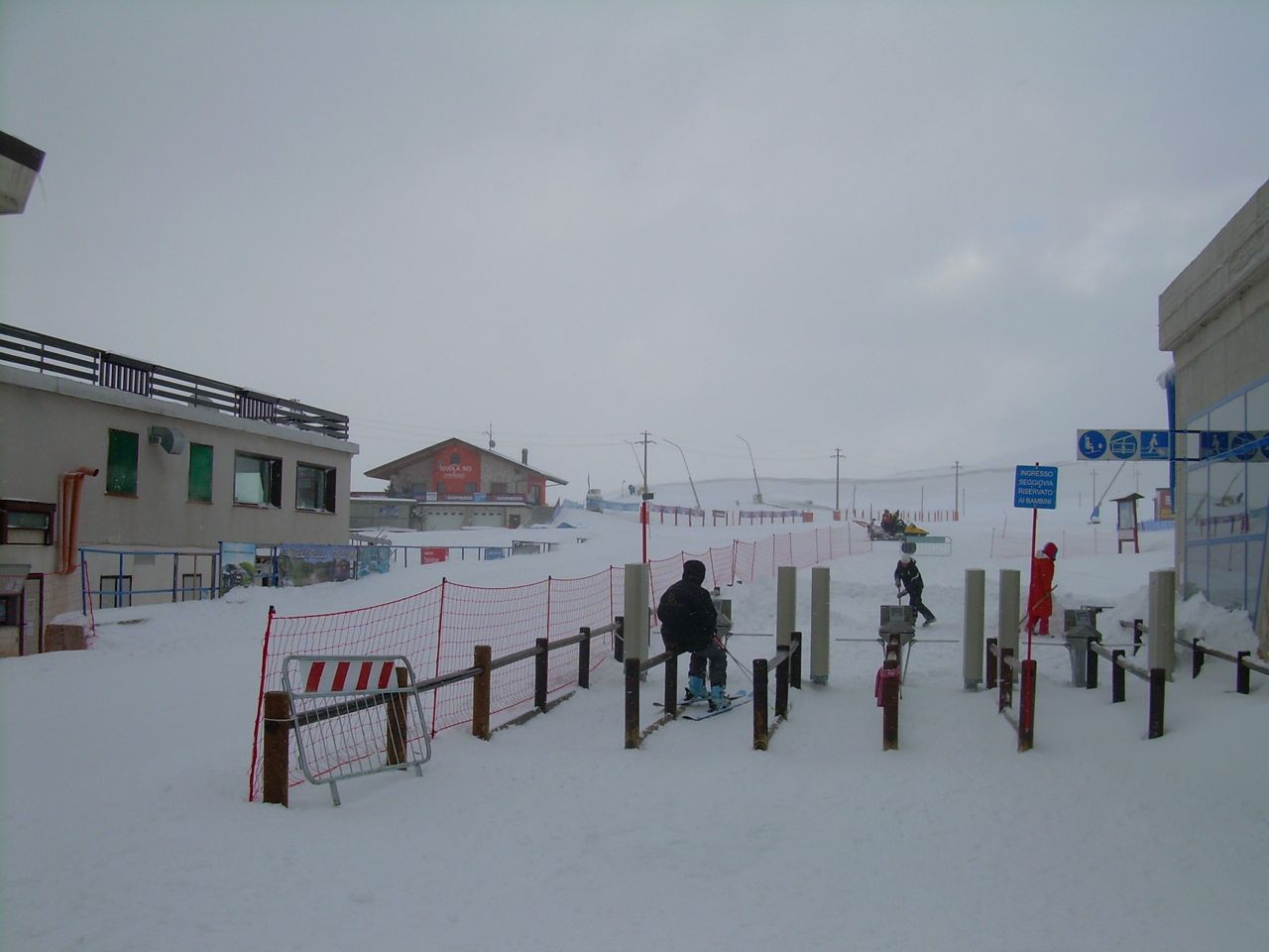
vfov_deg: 37.7
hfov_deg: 49.0
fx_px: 1393
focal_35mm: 38
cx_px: 634
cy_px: 476
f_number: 4.6
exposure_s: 1/648
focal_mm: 6.3
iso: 50
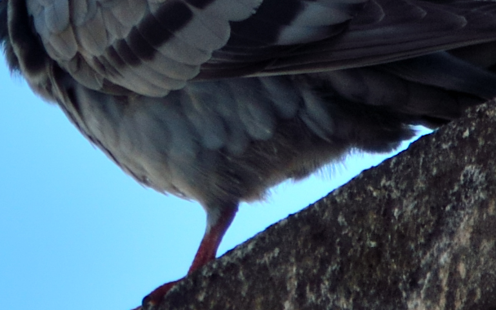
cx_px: -84
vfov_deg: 0.7
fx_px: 25757
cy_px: -489
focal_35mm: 1905
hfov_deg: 1.1
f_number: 5.6
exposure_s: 1/320
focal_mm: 200
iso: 100
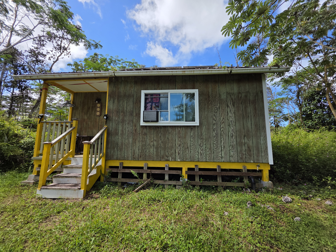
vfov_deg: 89.9
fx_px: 126
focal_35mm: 13
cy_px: 126
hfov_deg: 106.2
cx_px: 168
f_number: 1.9
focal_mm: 2.2
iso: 40
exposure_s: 1/1619
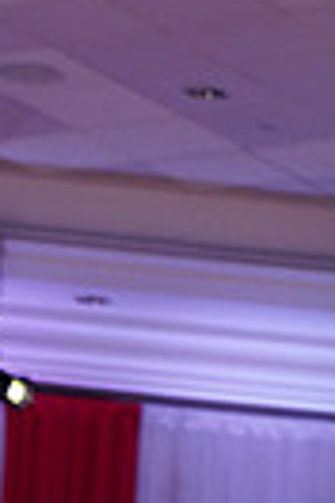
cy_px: 1052
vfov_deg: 8.2
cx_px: -135
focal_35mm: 238
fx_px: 3322
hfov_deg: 5.7
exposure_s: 1/200
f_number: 5
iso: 2000
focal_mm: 54
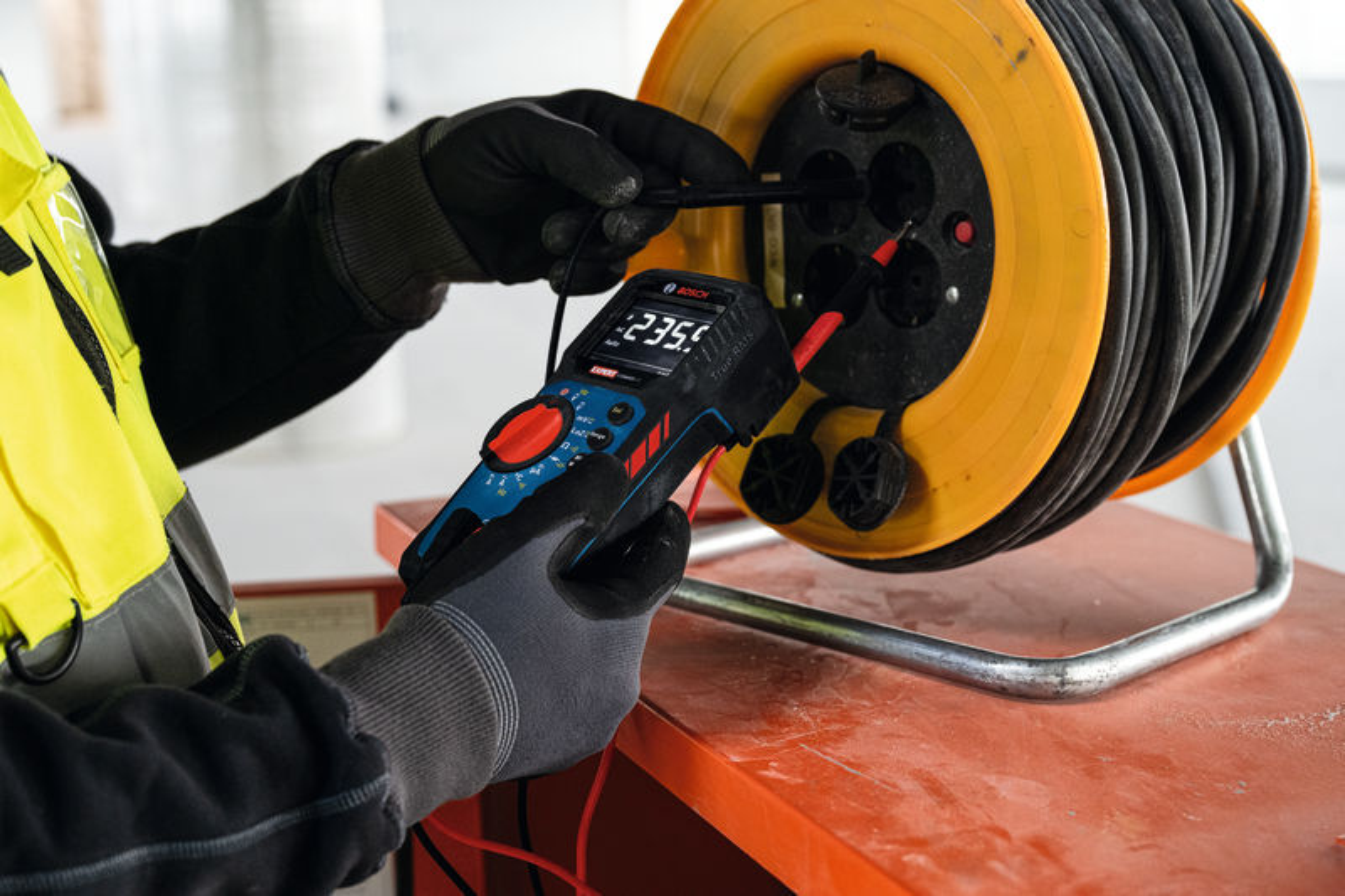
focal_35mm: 53
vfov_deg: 25.5
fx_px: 1980
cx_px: 672
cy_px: 448
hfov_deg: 37.5
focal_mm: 53
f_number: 5
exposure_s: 1/80
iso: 2000
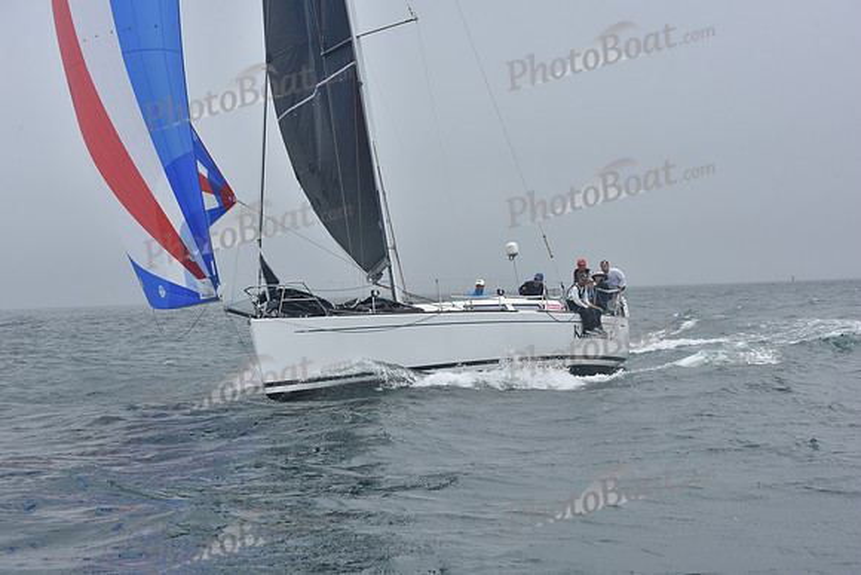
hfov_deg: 28.8
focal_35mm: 70
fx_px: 1674
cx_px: 430
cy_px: 288
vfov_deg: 19.5
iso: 250
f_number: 9
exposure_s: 1/800
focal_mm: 70
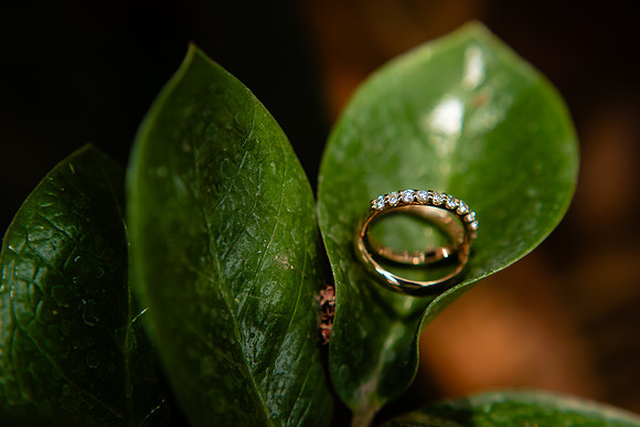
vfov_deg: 25.4
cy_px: 212
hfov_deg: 37.3
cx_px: 330
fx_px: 948
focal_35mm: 53
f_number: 3.5
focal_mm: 50
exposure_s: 1/400
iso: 100
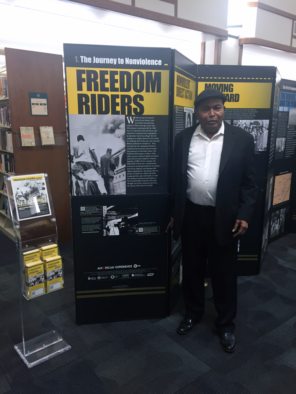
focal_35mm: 29
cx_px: 148
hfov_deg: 48.2
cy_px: 197
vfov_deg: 61.7
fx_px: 331
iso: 80
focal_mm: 4.15
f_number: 2.2
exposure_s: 1/30
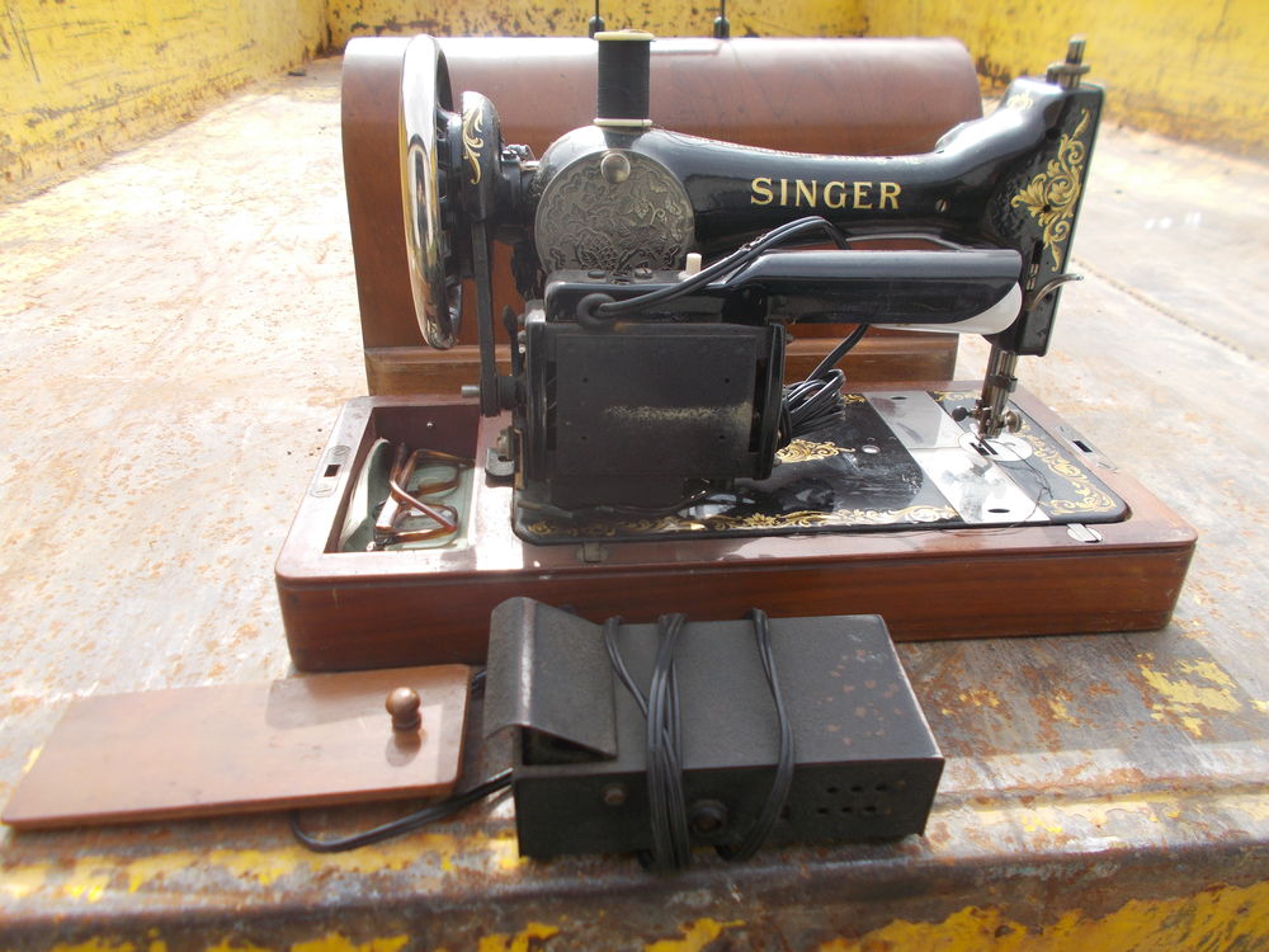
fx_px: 953
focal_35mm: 26
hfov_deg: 67.3
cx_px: 634
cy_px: 476
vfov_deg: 53.1
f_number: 3.2
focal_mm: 4.6
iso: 80
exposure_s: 1/400
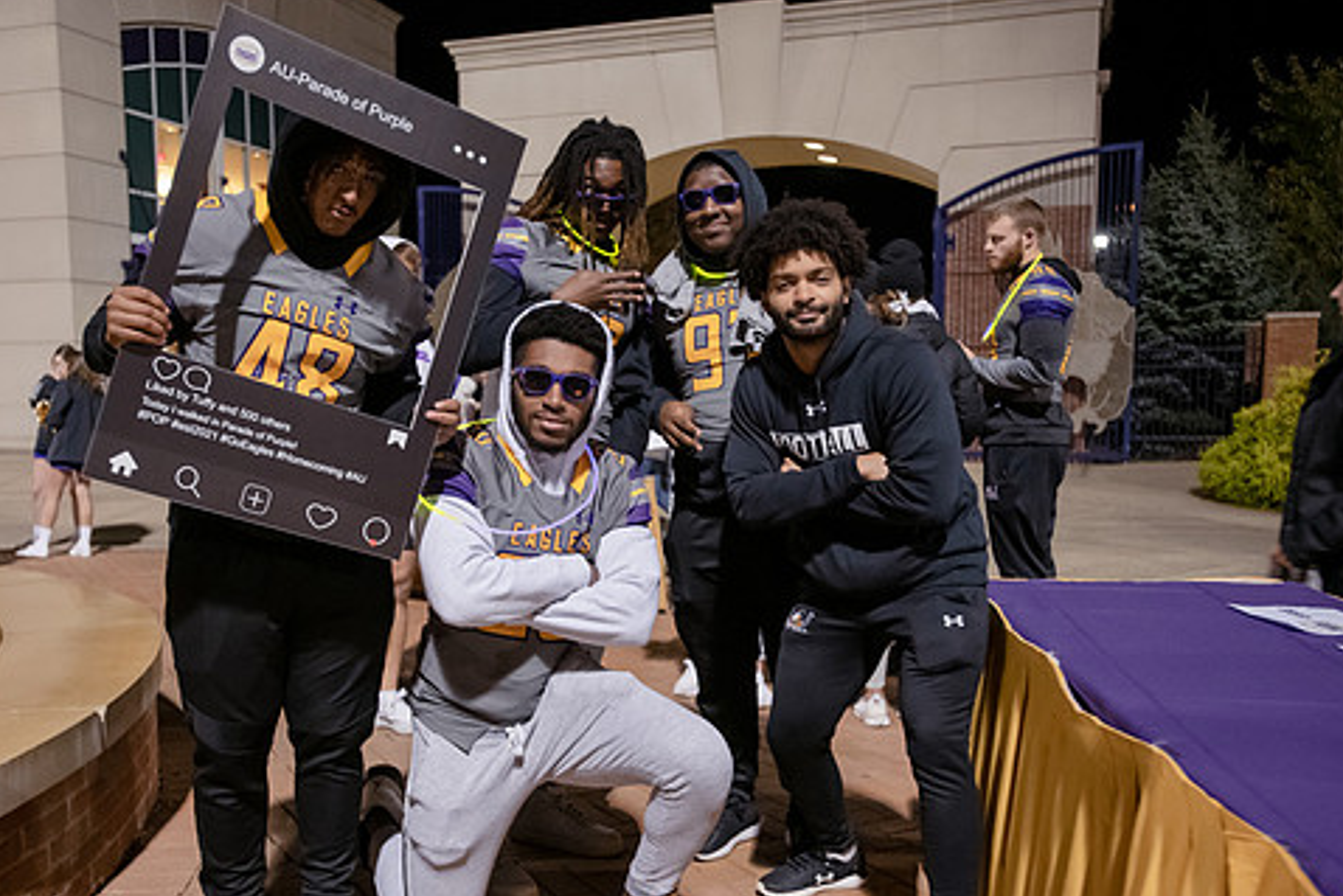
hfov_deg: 55.7
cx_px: 607
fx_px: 1269
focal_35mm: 34
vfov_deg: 38.8
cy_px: 524
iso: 4000
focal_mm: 28
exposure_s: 1/80
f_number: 3.5
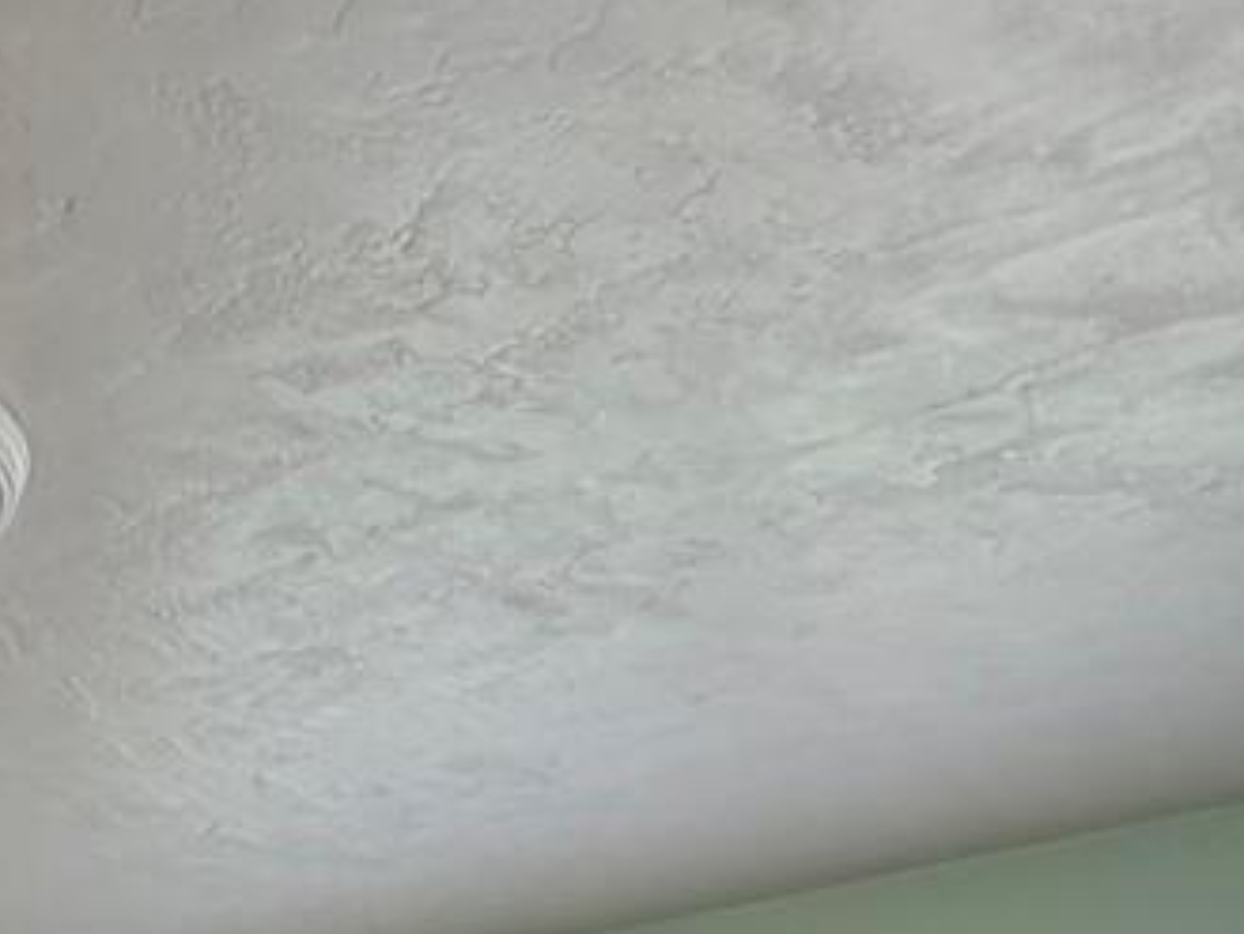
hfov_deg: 27.8
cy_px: 1887
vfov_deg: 16.4
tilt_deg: -5.8
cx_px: 212
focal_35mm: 68
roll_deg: +2.2
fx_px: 2445
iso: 80
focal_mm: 2.22
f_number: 2.2
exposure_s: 1/121
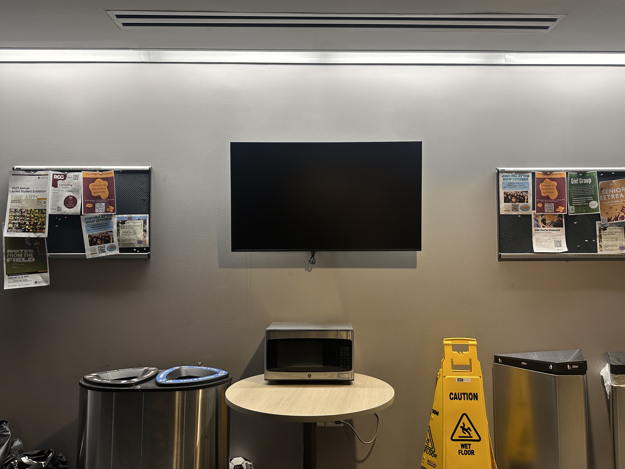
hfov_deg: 69.4
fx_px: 451
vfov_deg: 54.9
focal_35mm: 25
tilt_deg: +3.1
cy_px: 239
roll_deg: -0.3
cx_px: 320
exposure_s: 1/60
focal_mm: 6.86
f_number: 1.78
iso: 125
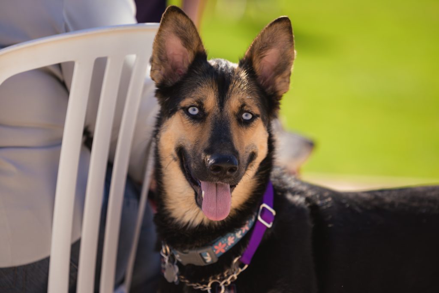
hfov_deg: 10.3
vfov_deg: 6.9
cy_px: 146
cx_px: 220
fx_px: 2439
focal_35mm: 200
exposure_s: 1/1250
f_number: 3.5
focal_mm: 200
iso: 200
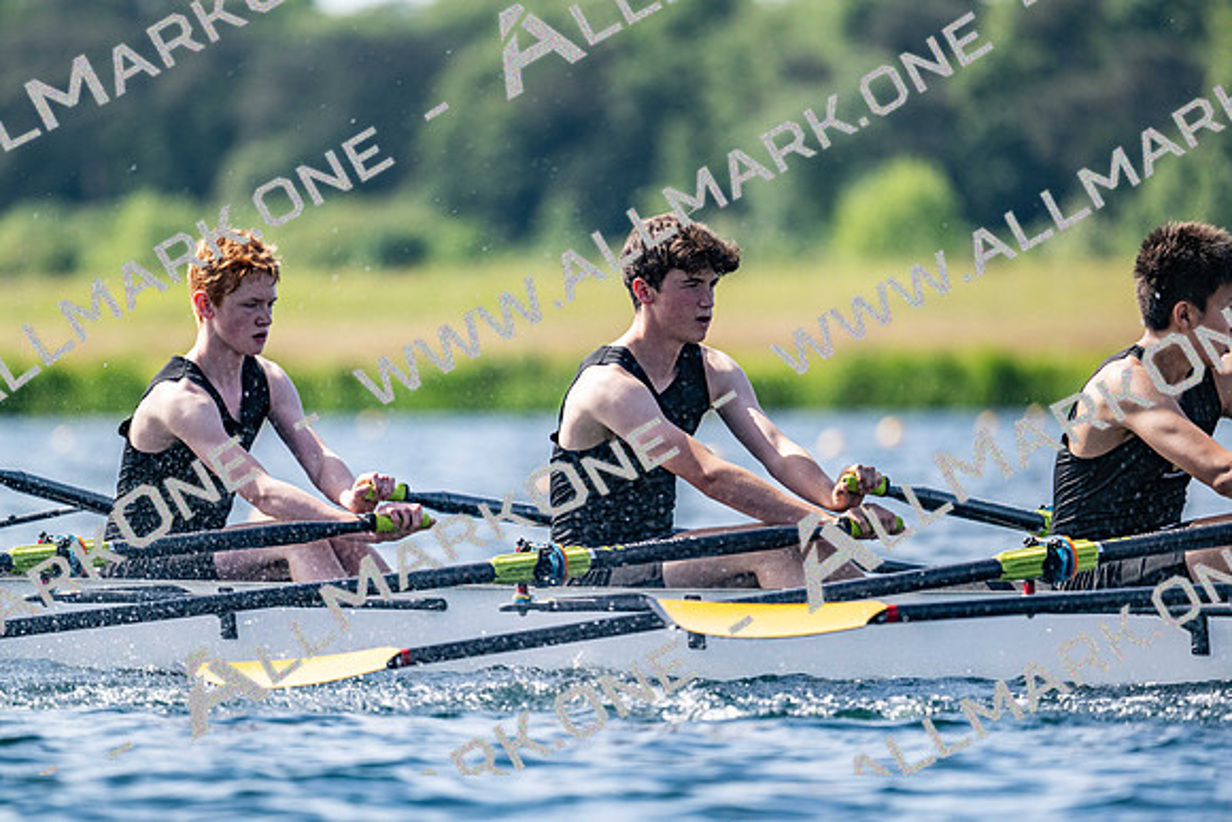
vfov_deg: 3.4
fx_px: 13691
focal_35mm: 400
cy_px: 411
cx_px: 616
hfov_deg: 5.2
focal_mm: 400
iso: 320
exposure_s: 1/2500
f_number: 4.5
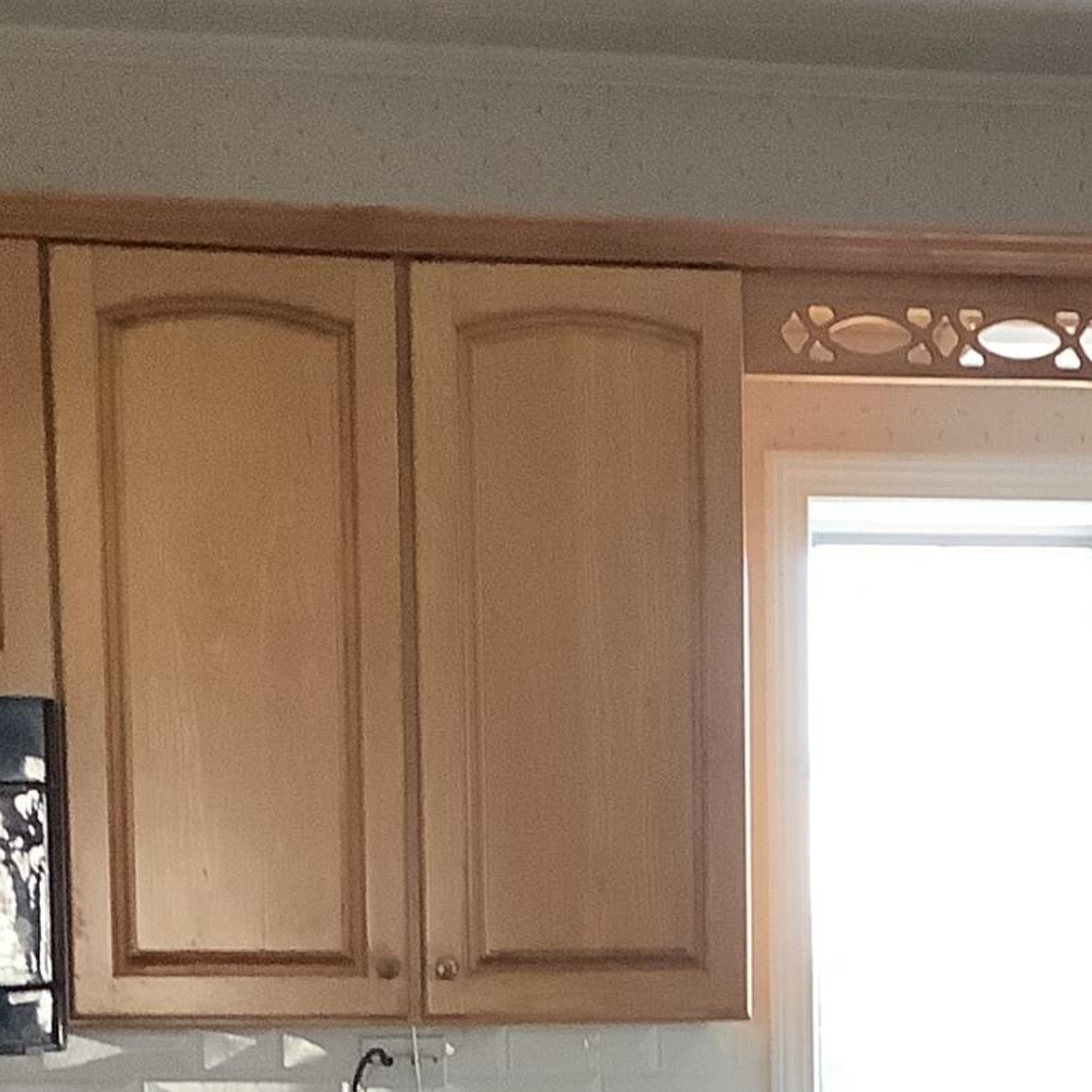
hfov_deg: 16.8
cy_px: 1290
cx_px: 817
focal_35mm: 103
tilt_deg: -1.9
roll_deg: -0.8
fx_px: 3676
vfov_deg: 16.3
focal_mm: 3.3
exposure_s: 1/60
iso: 320
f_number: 2.4
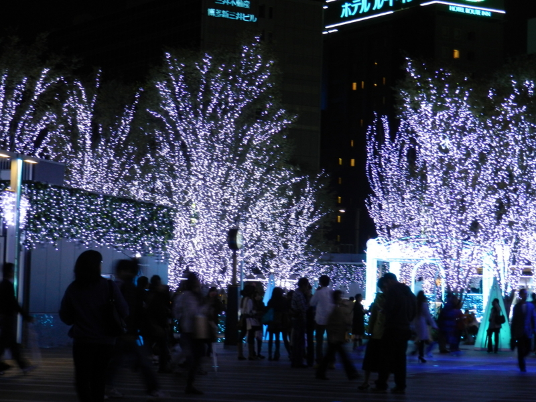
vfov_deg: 14.8
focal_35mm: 100
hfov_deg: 19.6
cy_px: 201
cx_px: 268
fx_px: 1548
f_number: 4.6
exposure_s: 1/13
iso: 400
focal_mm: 17.7
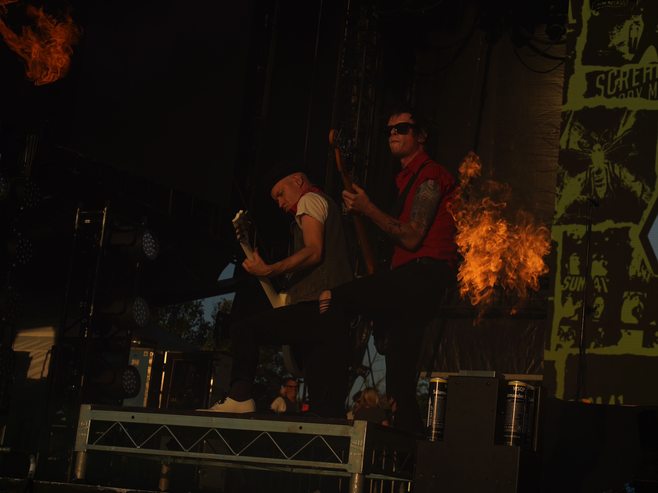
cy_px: 247
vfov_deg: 22.9
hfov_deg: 30.2
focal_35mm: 64
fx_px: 1217
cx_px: 363
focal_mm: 59
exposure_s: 1/800
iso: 100
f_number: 8
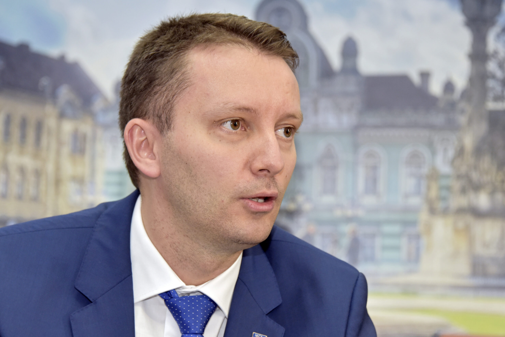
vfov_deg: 10.2
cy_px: 168
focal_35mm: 135
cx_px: 252
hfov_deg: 15.2
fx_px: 1894
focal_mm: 135
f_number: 5.6
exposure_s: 1/80
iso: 1600
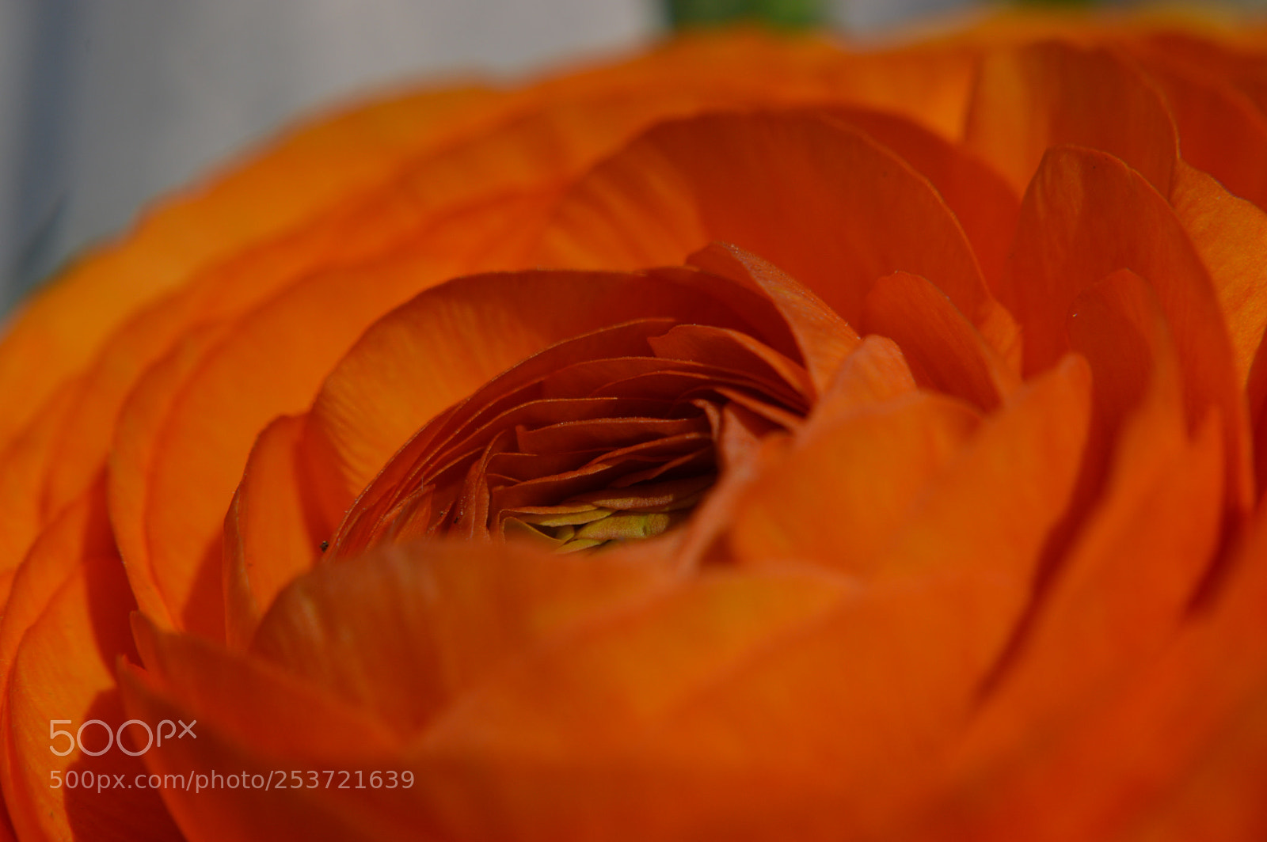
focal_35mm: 82
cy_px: 421
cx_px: 634
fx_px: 2901
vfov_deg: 16.5
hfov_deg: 24.6
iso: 100
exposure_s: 1/250
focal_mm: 55
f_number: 8
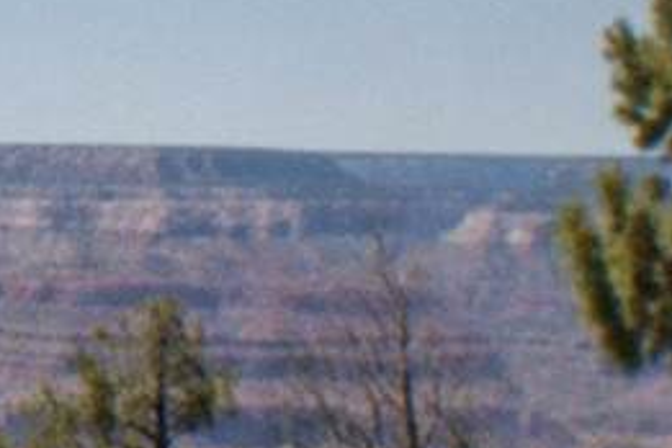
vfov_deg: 3.4
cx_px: -530
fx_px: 7503
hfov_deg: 5.1
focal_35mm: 402
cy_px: 510
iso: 400
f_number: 8
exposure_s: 1/400
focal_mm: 105
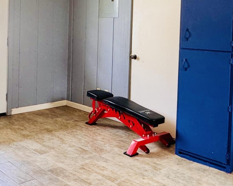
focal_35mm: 48
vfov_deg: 30.8
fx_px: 331
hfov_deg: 38.7
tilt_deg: -1.8
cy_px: 41
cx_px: 98
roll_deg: -1.7
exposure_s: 1/60
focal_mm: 2.22
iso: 200
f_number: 2.2
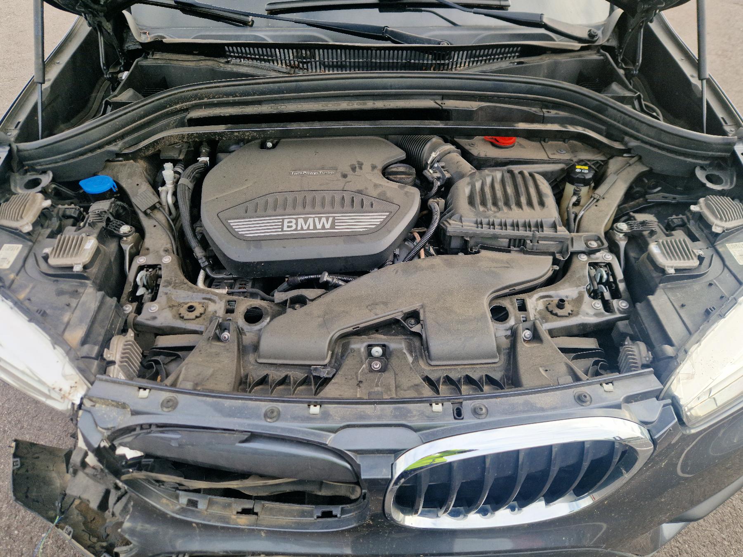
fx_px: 494
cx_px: 372
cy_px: 278
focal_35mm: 23
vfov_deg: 58.9
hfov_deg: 73.9
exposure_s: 1/250
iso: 50
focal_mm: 5.4
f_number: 1.8
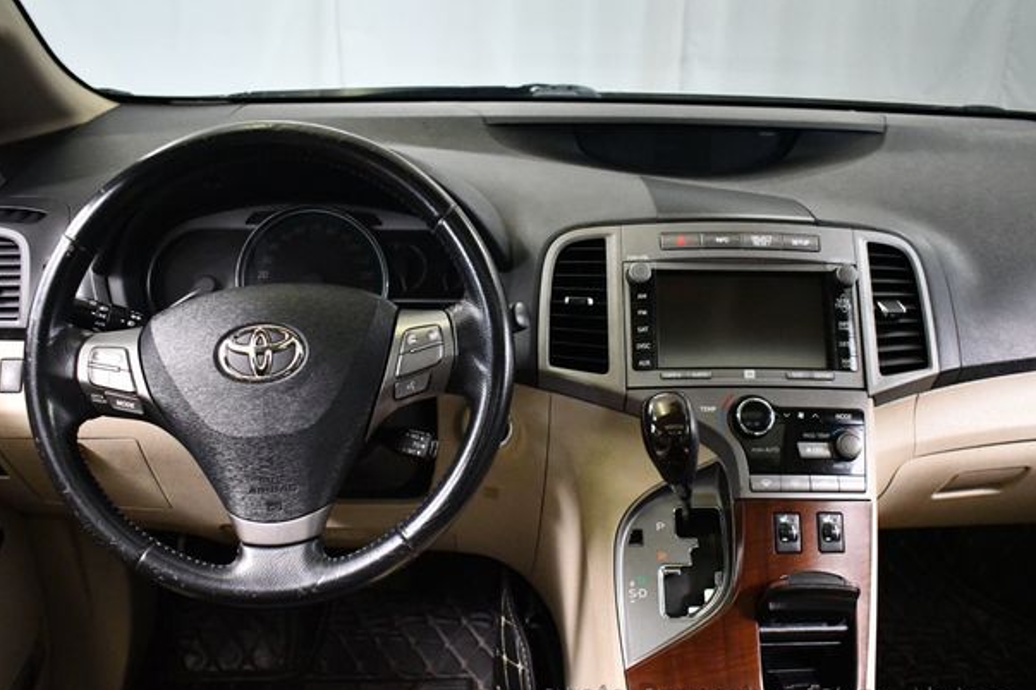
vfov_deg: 37.8
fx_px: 1007
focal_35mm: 35
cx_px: 519
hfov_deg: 54.4
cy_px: 364
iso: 8000
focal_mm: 22
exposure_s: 1/60
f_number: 3.8
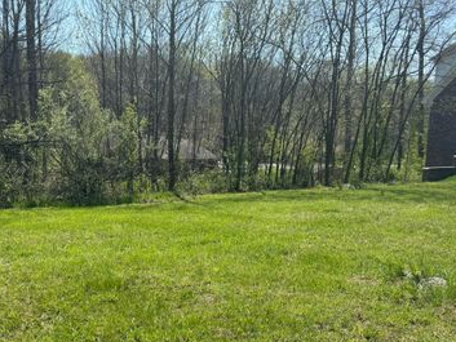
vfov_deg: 41.5
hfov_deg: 53.4
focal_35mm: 34
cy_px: 217
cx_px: 174
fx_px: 448
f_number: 1.78
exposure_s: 1/3096
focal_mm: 6.76
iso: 80
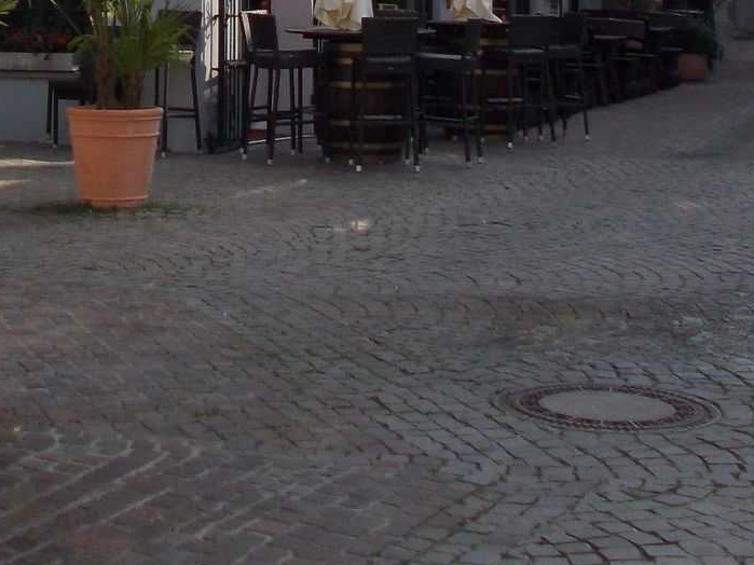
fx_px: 2243
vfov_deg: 13.4
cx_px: 195
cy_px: -315
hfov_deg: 19.0
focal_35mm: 103
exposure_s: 1/125
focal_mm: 5.3
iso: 80
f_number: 8.6
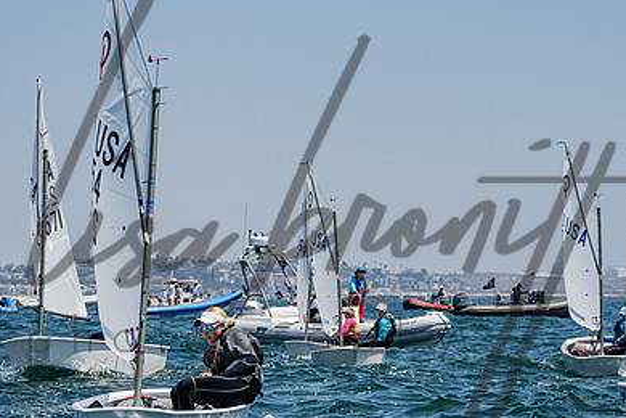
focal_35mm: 164
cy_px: 265
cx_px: 311
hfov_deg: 12.5
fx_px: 2852
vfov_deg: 8.4
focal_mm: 89
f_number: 6.3
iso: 500
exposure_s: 1/3200
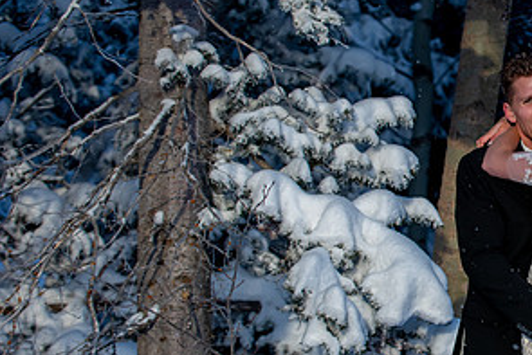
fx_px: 2868
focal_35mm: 194
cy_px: 175
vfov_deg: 7.1
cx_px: 530
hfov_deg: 10.5
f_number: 5
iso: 320
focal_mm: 78
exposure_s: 1/400
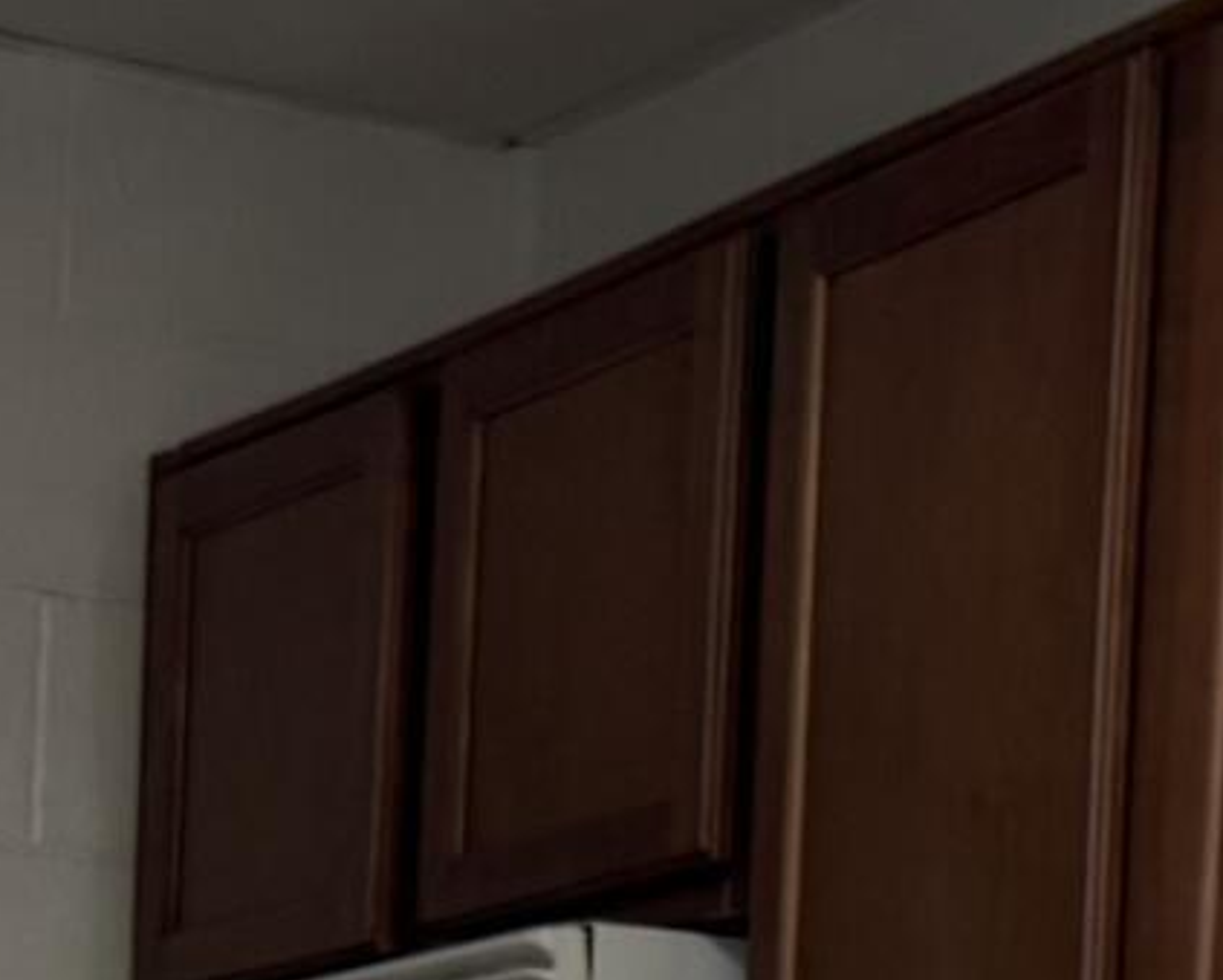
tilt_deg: +0.5
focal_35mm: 166
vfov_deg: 8.9
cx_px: 220
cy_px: 1839
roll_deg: -3.4
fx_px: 6013
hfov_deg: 11.6
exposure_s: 1/120
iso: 100
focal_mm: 6.76
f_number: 1.78
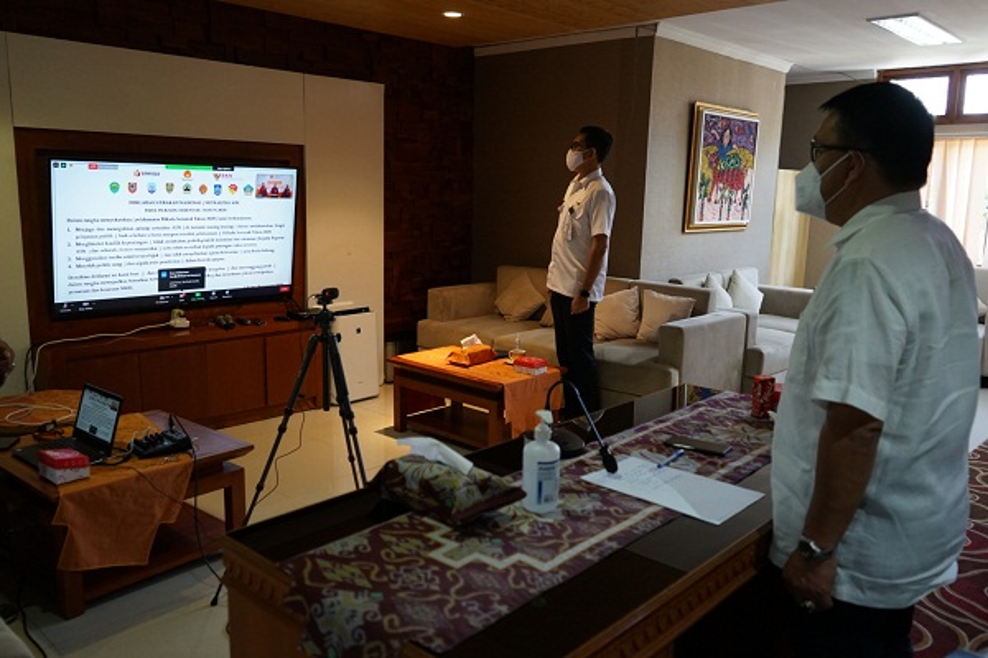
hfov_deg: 63.7
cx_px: 494
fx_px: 796
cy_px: 329
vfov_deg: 45.0
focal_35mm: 29
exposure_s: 1/160
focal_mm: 29
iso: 1600
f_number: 4
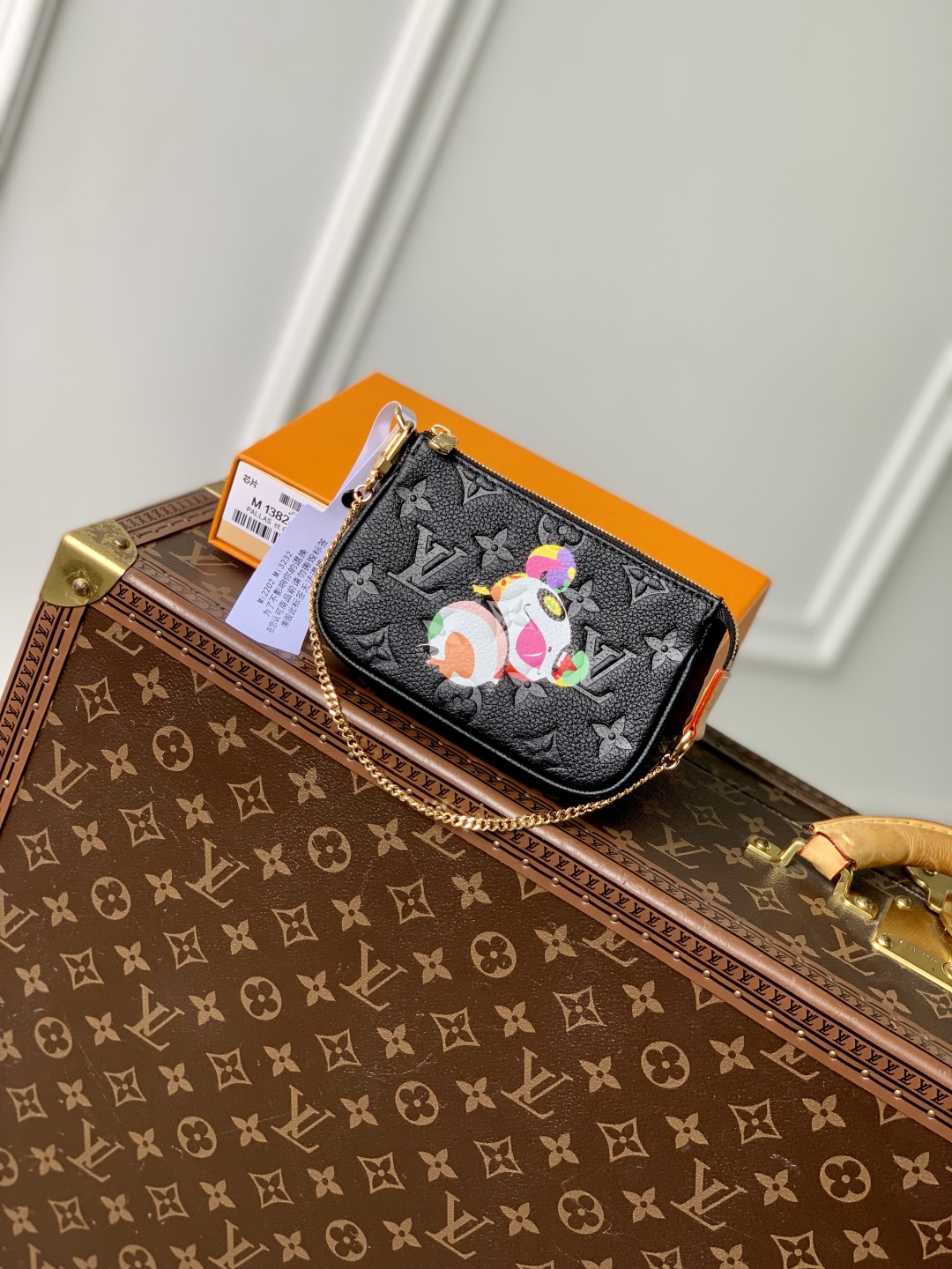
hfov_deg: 28.0
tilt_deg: -21.2
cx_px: 476
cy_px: 634
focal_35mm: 52
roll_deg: -25.0
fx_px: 1907
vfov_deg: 36.8
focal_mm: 6
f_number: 2.4
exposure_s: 1/122
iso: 25
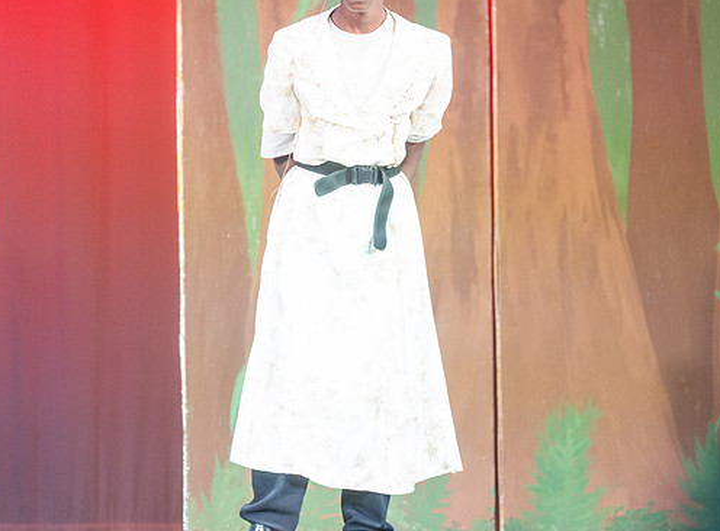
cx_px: 299
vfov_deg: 5.2
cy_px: 197
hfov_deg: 7.0
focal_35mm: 283
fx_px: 5852
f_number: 2.8
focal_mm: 200
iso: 1100
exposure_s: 1/320
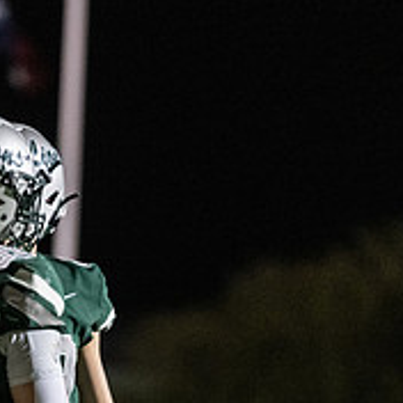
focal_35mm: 715
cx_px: 103
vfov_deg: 2.4
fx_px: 9418
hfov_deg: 2.5
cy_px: 501
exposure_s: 1/800
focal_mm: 200
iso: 6400
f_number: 2.8
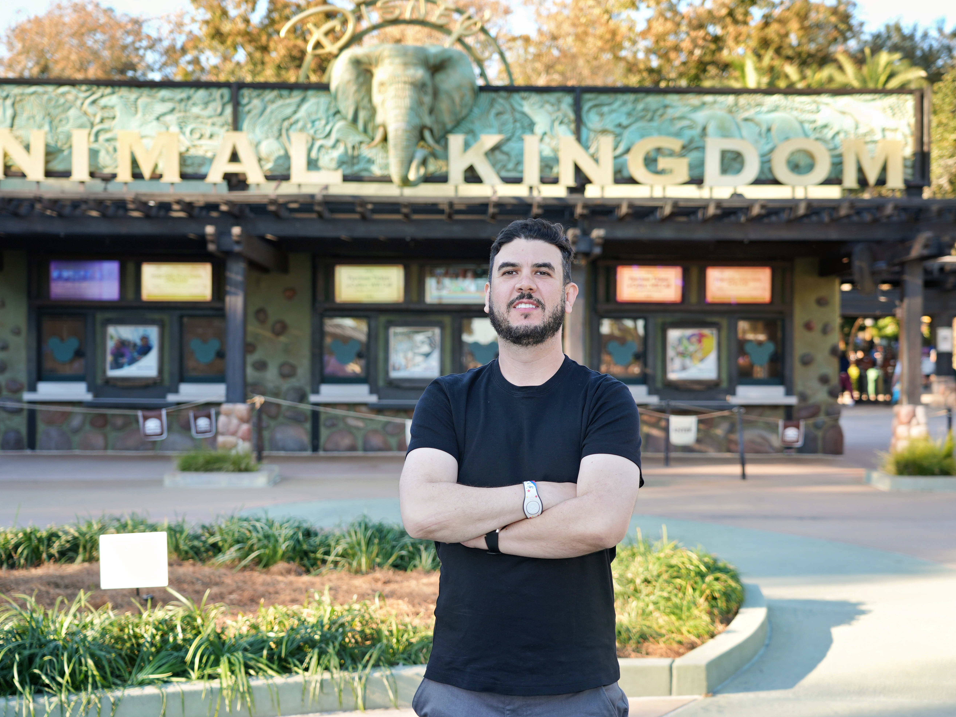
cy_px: 352
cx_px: 500
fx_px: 1491
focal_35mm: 54
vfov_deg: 27.0
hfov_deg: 35.5
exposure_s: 1/80
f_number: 4.5
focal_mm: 49
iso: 100
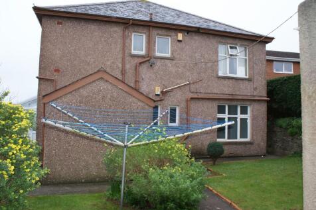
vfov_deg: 47.9
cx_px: 158
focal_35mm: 27
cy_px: 105
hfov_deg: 67.4
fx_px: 237
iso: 400
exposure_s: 1/60
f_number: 5.6
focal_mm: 18
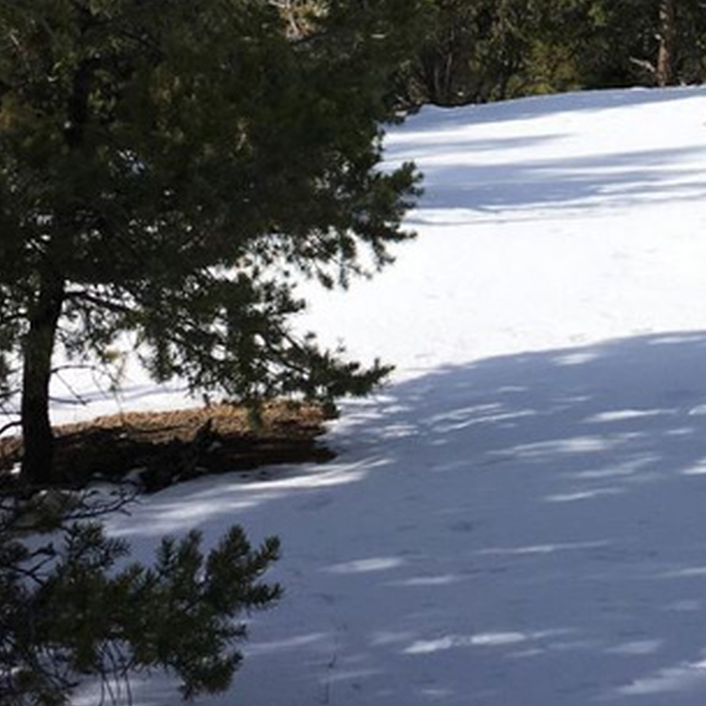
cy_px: 16
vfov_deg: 19.6
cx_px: 606
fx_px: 1984
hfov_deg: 19.9
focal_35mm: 86
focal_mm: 4.15
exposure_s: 1/2331
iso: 25
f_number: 2.2
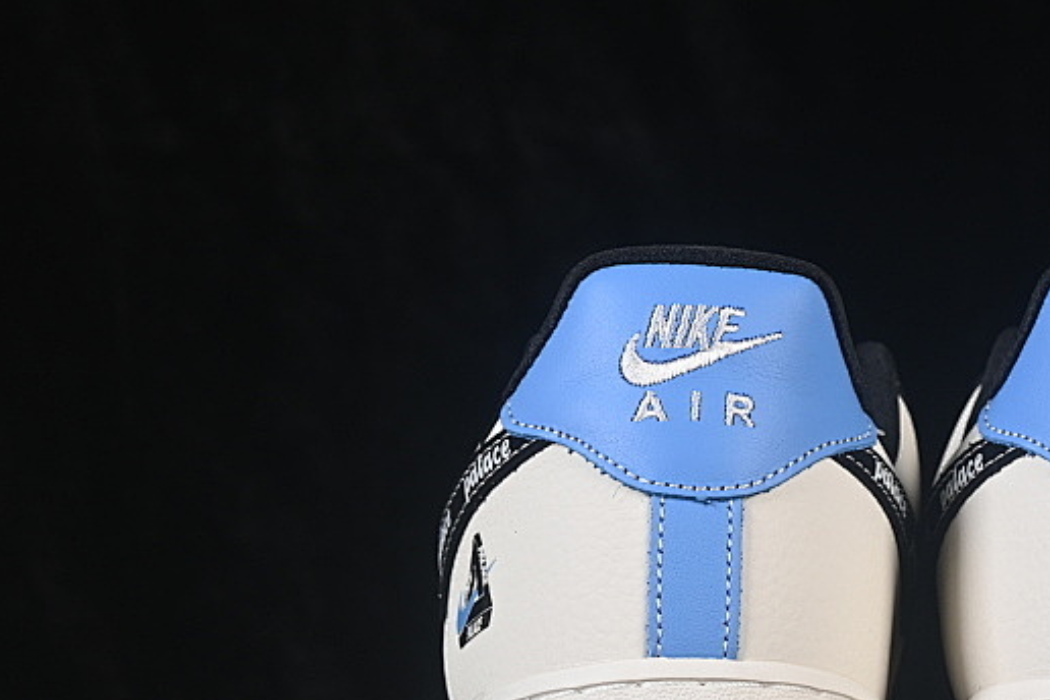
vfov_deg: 8.7
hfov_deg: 13.0
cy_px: 454
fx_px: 4579
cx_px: 926
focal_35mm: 157
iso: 160
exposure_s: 1/80
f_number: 8
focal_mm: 50
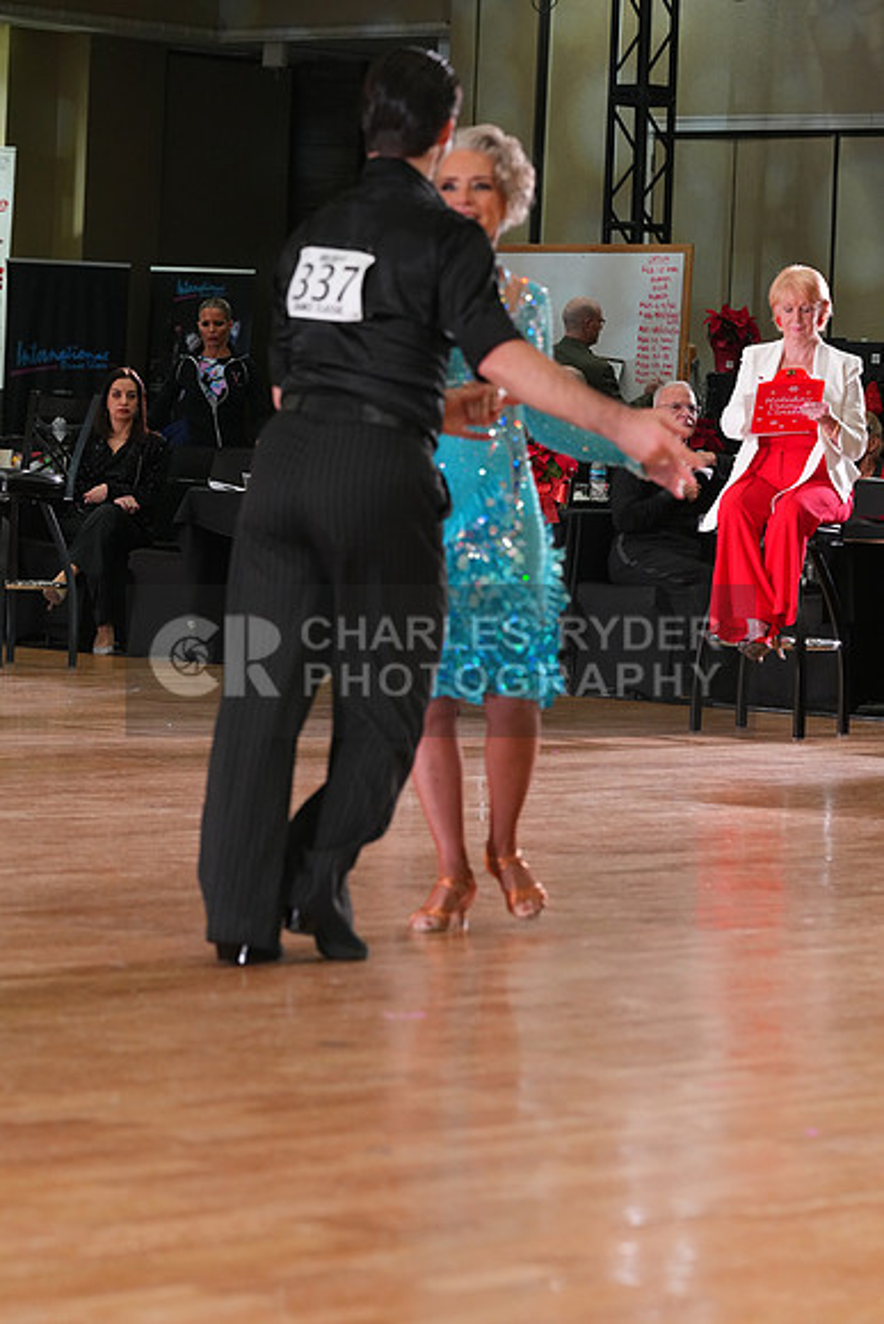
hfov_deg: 10.2
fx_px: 4969
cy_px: 662
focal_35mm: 135
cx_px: 442
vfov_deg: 15.2
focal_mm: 135
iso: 3200
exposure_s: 1/200
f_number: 5.6
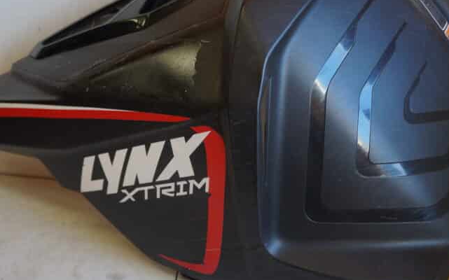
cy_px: 112
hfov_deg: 45.1
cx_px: 268
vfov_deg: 29.1
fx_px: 538
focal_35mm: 44
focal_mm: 18
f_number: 4
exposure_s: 1/60
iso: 320
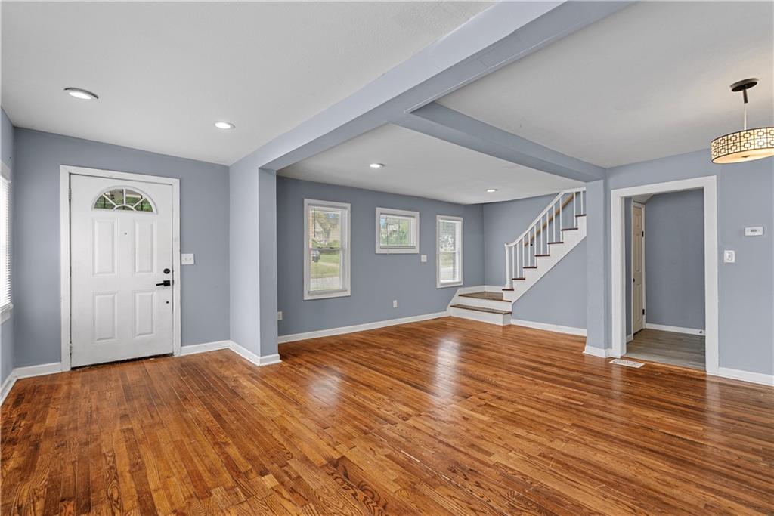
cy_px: 258
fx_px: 344
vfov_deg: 73.8
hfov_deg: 96.7
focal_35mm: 16
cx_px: 387
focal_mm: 16
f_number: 7.1
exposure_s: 1.3
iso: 320
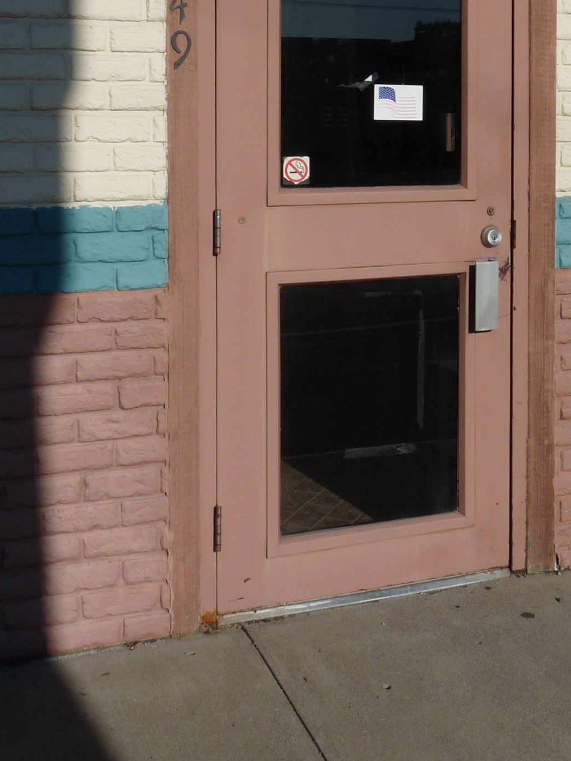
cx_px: 359
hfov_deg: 29.0
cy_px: 148
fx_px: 1099
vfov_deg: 36.8
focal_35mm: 50
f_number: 8
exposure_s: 1/500
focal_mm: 4.8
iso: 100
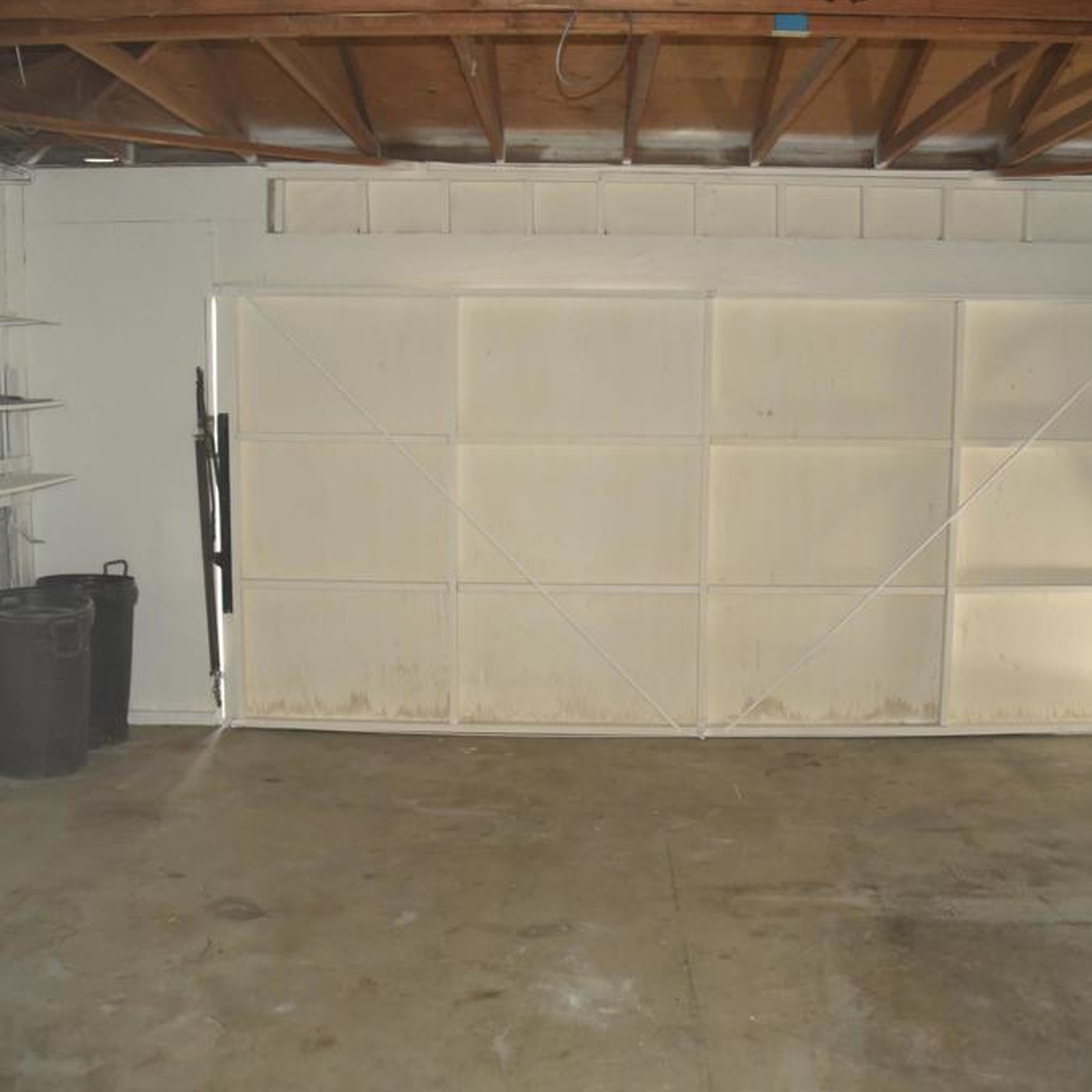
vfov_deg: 46.0
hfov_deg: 46.0
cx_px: 568
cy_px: 543
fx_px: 1285
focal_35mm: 36
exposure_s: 1/60
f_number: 3.5
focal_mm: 28
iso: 3200
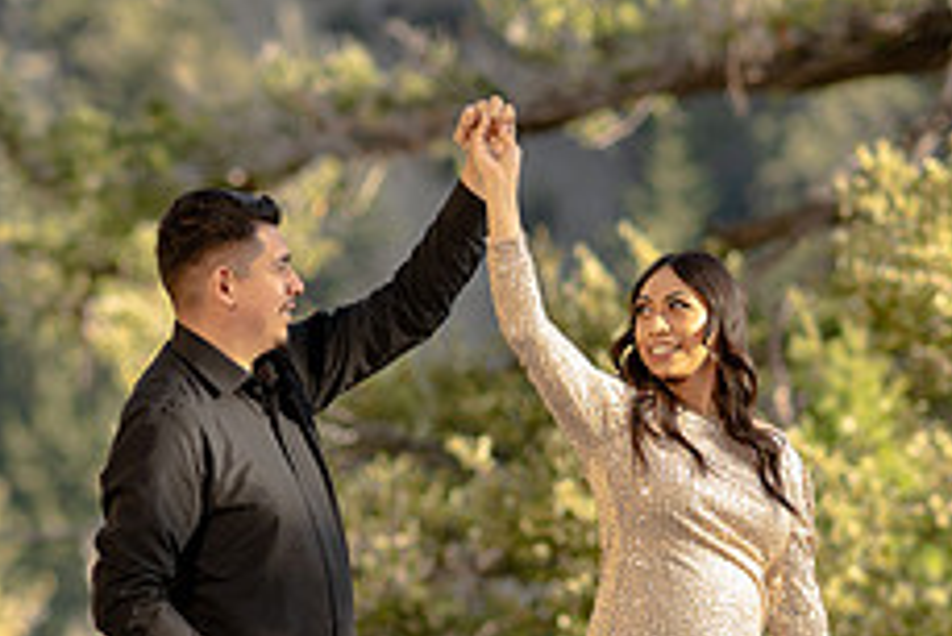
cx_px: 461
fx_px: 5689
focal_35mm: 215
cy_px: 588
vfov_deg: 6.4
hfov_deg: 9.6
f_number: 1.8
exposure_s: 1/400
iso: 50
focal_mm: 85
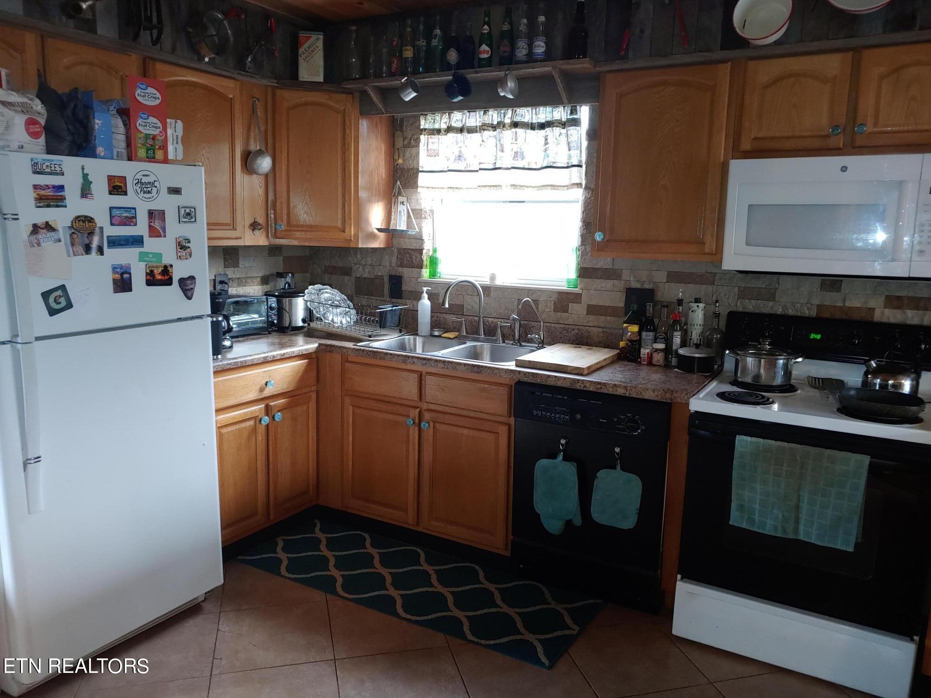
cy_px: 349
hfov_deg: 69.4
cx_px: 466
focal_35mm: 25
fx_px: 672
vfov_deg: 54.9
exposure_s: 1/30
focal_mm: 4.23
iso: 100
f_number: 1.5
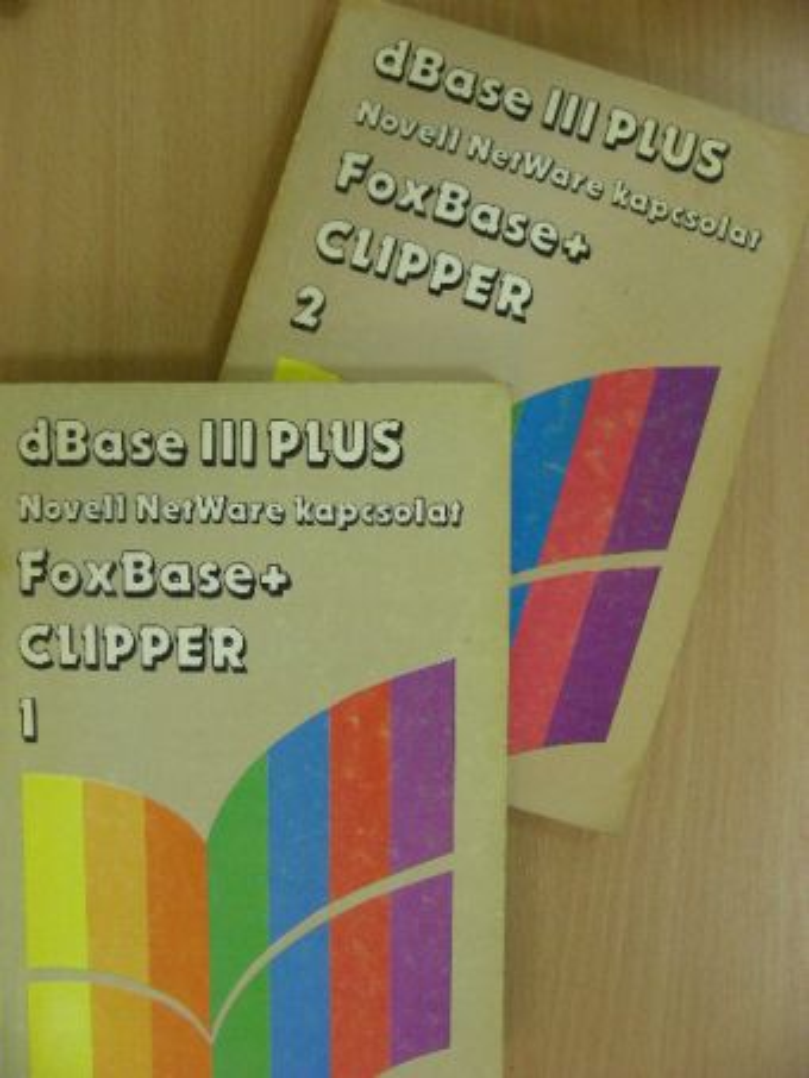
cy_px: 539
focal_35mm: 38
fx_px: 1184
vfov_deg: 49.0
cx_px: 404
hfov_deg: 37.7
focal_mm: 6.3
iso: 200
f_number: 3.5
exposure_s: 1/28.8
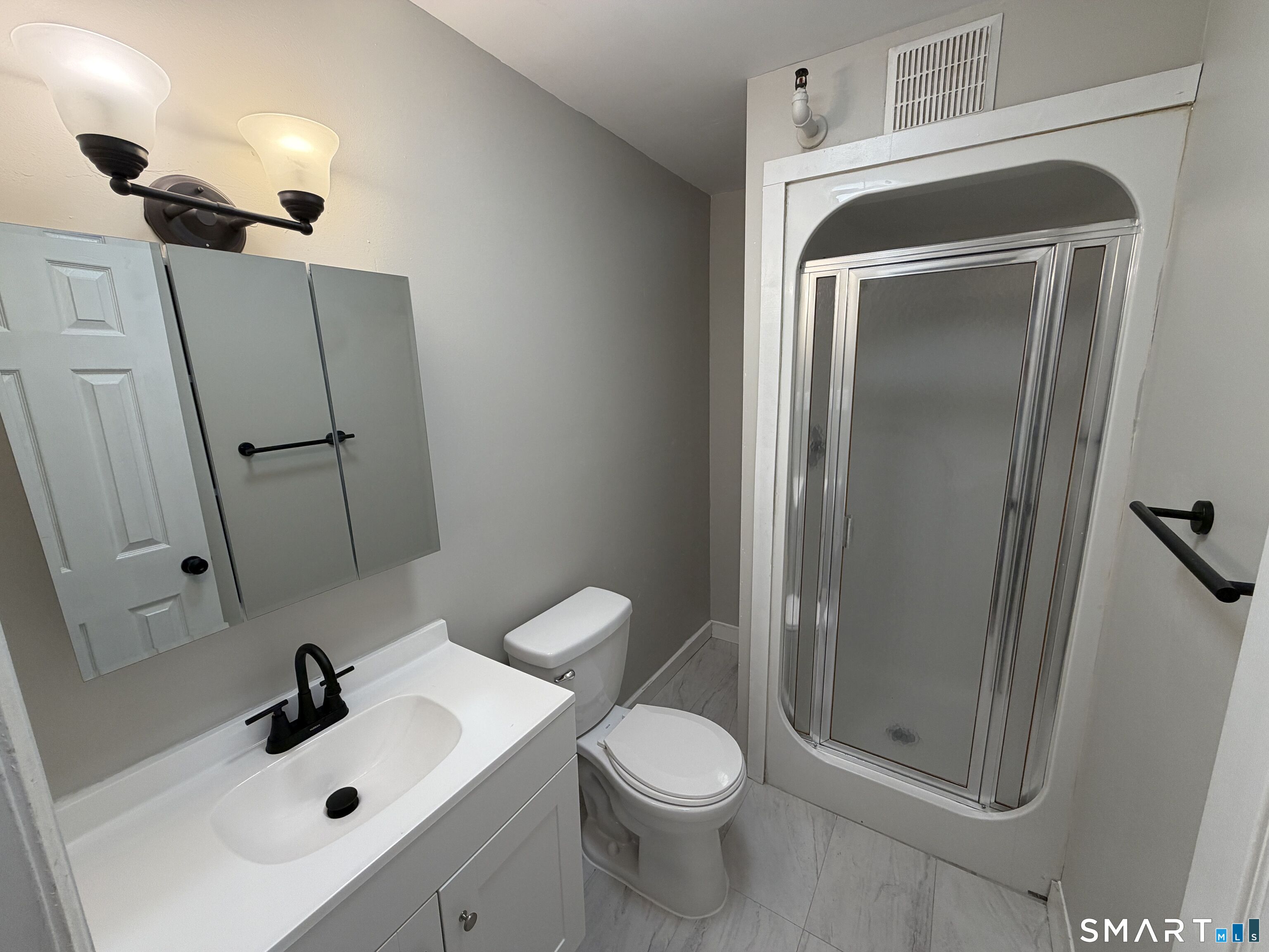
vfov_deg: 85.7
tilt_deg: -12.0
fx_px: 513
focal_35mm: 14
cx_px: 634
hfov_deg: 102.1
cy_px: 476
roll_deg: +1.3
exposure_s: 1/120
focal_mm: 2.22
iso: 125
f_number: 2.2
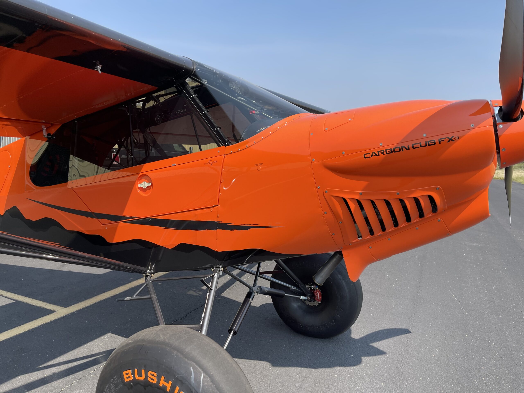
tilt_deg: -6.4
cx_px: 262
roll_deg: -1.6
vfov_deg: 53.1
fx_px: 394
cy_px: 196
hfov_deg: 67.3
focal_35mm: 26
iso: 32
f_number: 1.6
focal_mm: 5.1
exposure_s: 1/2336
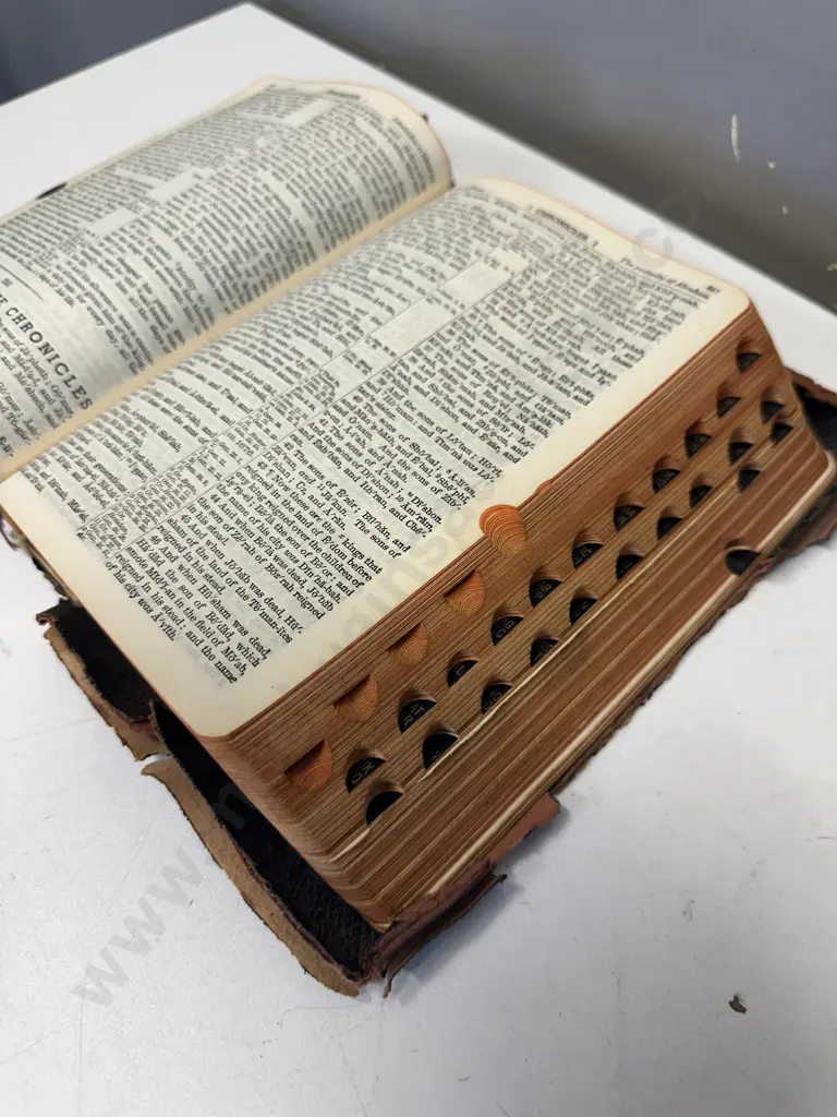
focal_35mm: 24
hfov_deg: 56.8
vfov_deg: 71.6
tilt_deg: -56.3
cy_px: 558
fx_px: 774
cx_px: 418
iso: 80
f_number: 1.78
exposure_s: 1/100
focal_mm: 6.86
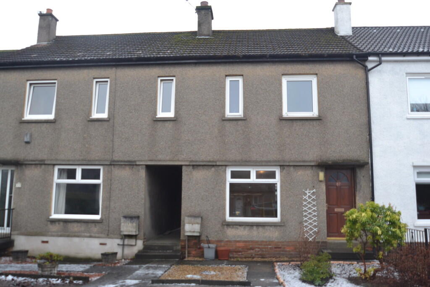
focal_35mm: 28
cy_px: 144
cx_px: 215
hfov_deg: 64.5
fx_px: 340
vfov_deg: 45.7
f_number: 5
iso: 400
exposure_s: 1/100
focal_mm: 19
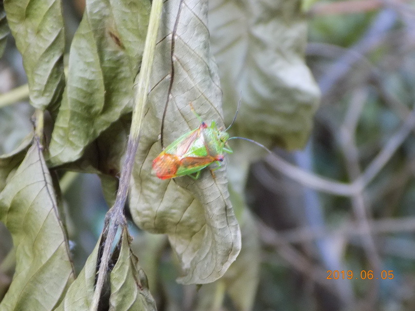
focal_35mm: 154
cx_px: 208
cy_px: 156
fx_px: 1847
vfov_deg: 9.6
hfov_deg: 12.8
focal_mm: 27.3
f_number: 5.2
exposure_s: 1/25
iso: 400
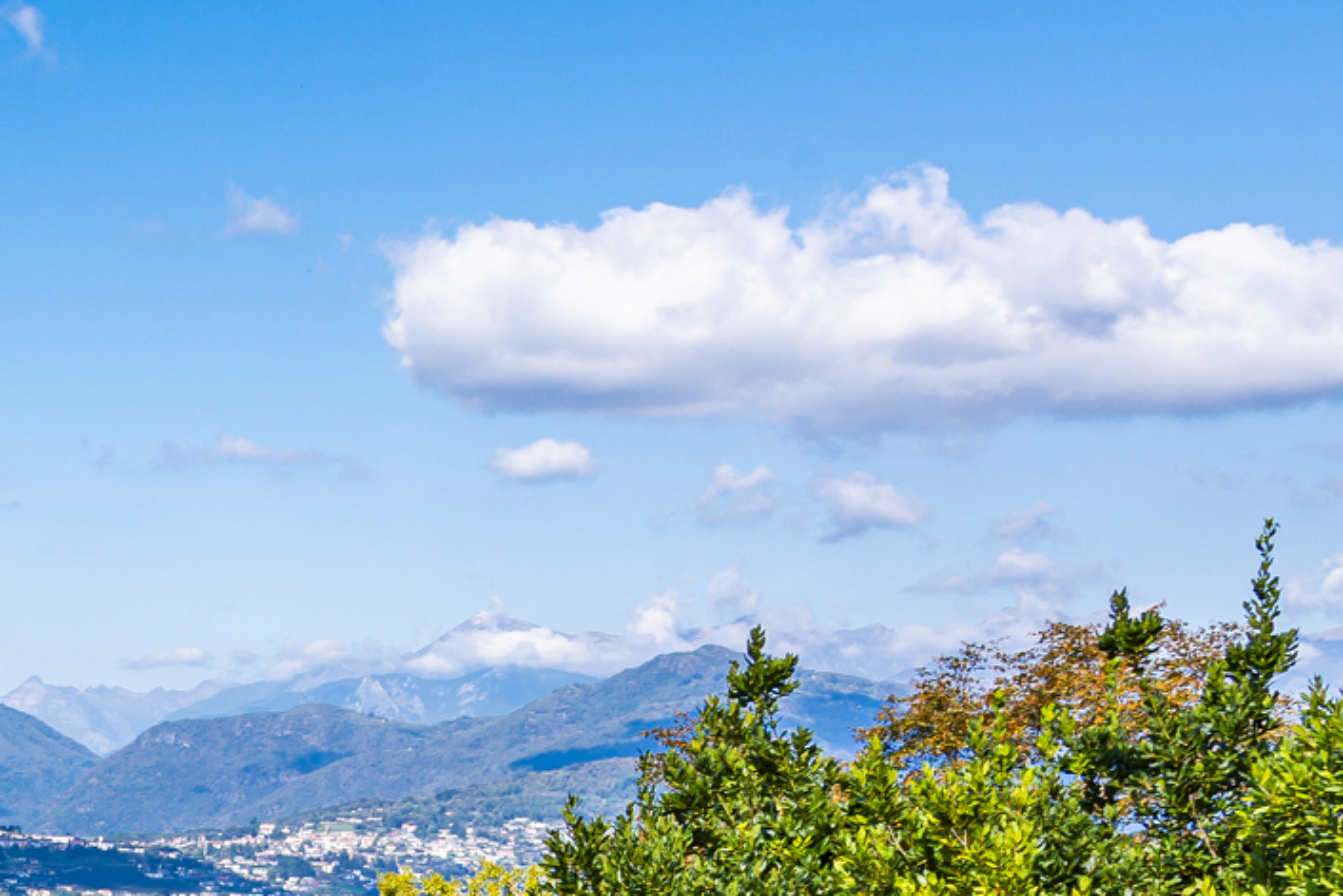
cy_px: 1323
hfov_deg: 18.6
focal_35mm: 87
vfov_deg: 14.7
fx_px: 3246
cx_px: -1027
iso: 100
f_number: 9
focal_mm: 24
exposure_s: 1/125
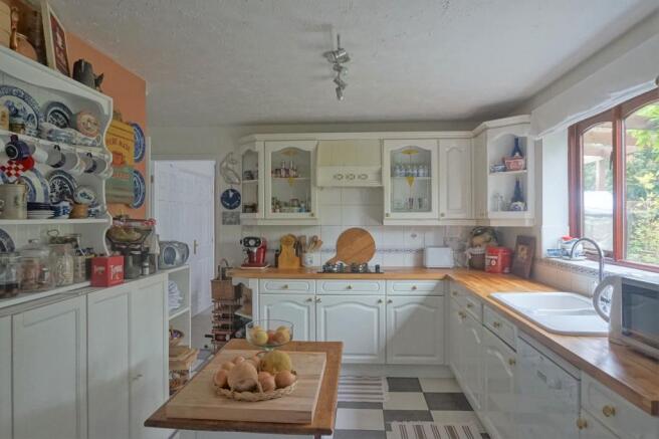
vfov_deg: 53.1
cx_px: 330
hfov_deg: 73.8
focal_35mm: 24
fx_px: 439
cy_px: 220
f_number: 11
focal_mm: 16
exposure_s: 1/40
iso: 3200
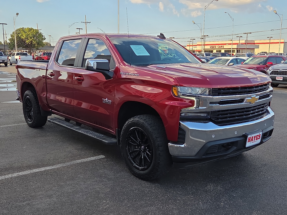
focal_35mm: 37
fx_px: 307
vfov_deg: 38.7
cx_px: 144
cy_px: 108
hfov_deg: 50.1
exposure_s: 1/625
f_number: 1.8
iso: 25
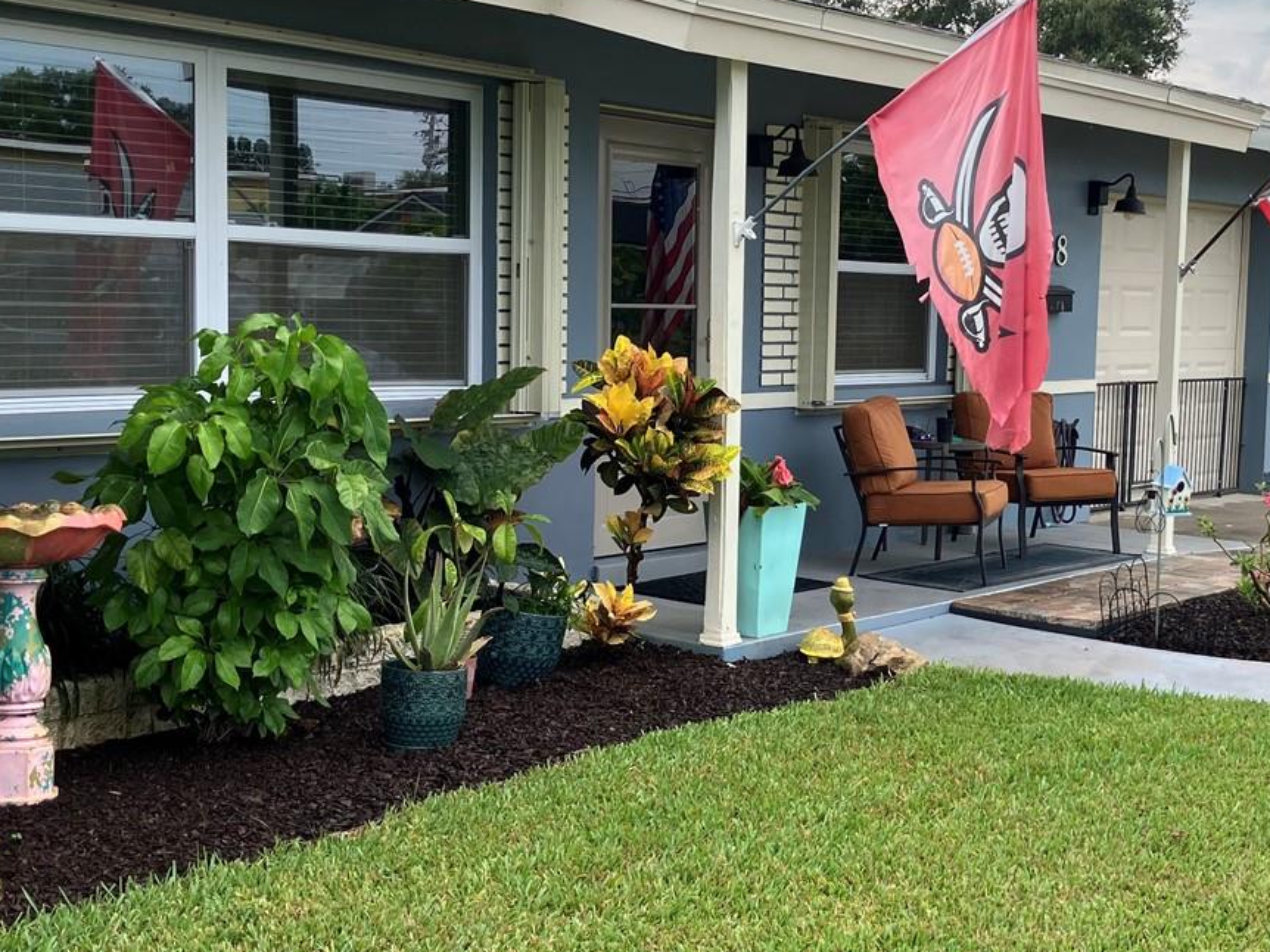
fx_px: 1907
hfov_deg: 36.5
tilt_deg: -5.8
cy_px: 536
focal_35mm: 52
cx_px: 835
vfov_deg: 28.0
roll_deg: -1.3
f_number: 1.8
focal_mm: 3.99
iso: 32
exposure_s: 1/486
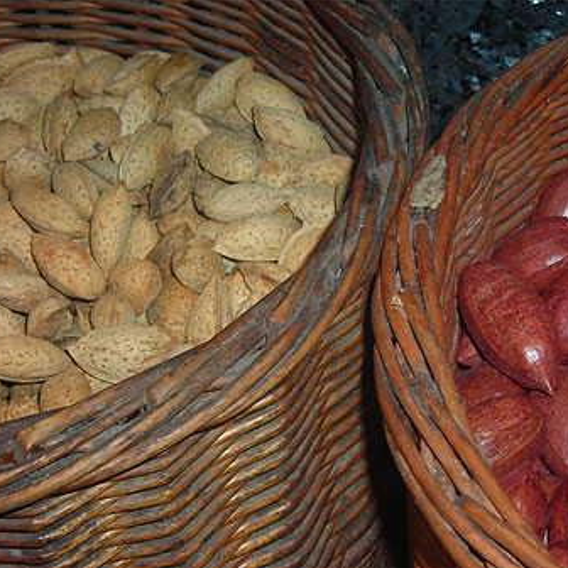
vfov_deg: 22.5
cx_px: 362
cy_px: 284
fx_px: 1429
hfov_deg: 22.4
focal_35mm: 77
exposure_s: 1/60.1
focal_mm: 10.8
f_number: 3.9
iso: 50
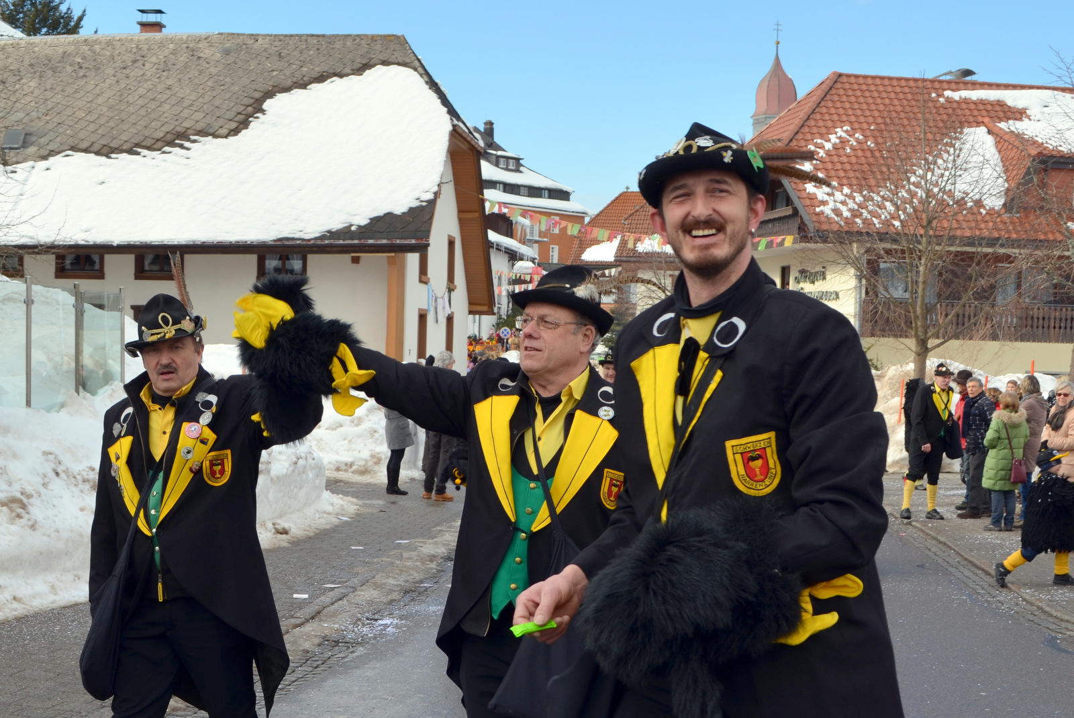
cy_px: 359
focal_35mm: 39
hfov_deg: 49.5
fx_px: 1164
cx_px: 537
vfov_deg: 34.3
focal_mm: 26
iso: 100
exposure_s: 1/200
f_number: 8
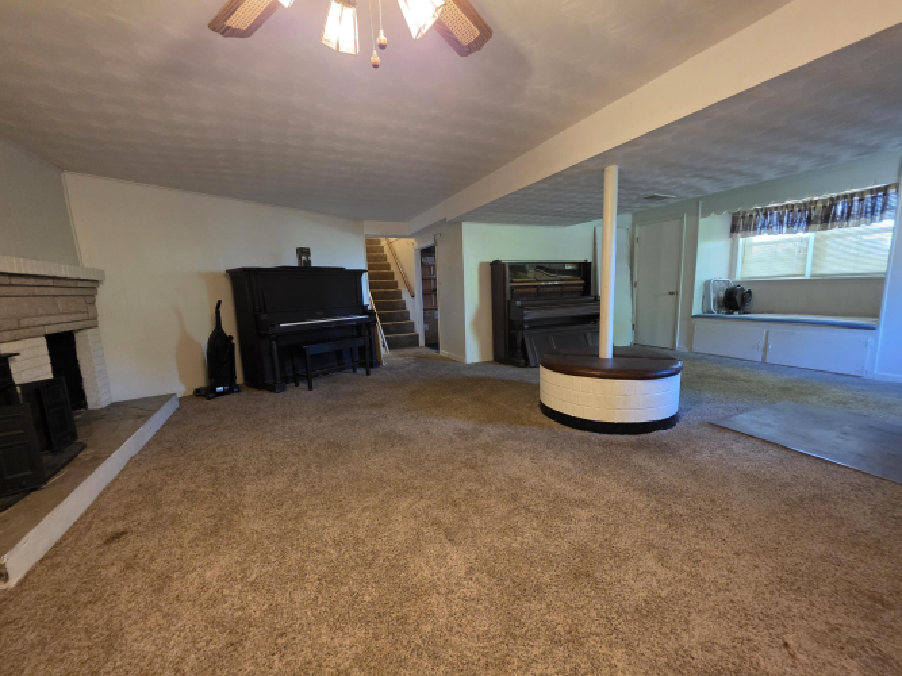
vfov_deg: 89.9
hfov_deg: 106.2
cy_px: 338
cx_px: 451
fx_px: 339
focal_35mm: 13
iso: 800
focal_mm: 2.2
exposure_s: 1/60
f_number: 1.9
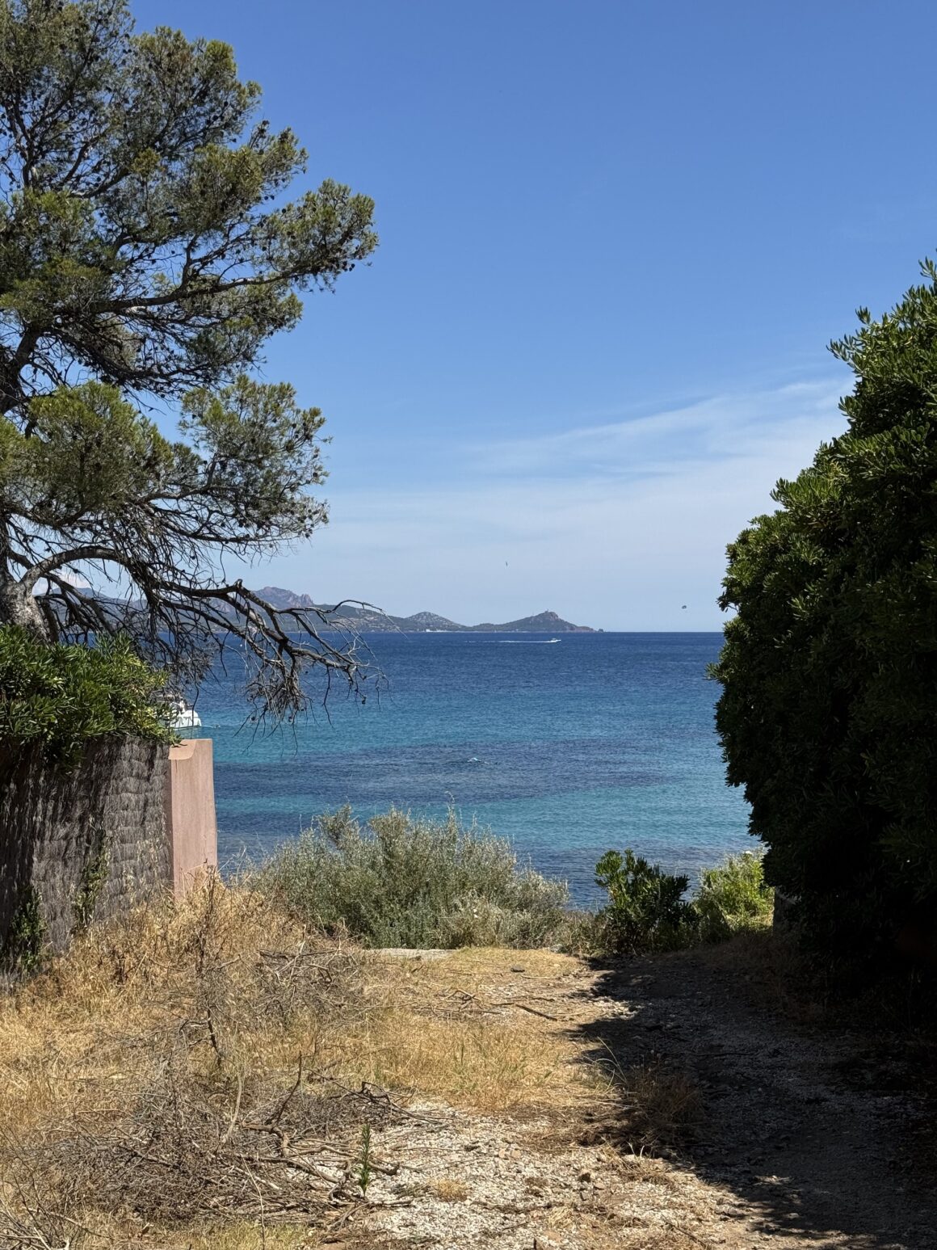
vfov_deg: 39.7
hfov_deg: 30.3
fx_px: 1733
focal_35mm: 48
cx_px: 468
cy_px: 625
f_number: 1.78
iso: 64
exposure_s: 1/5848
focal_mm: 6.76
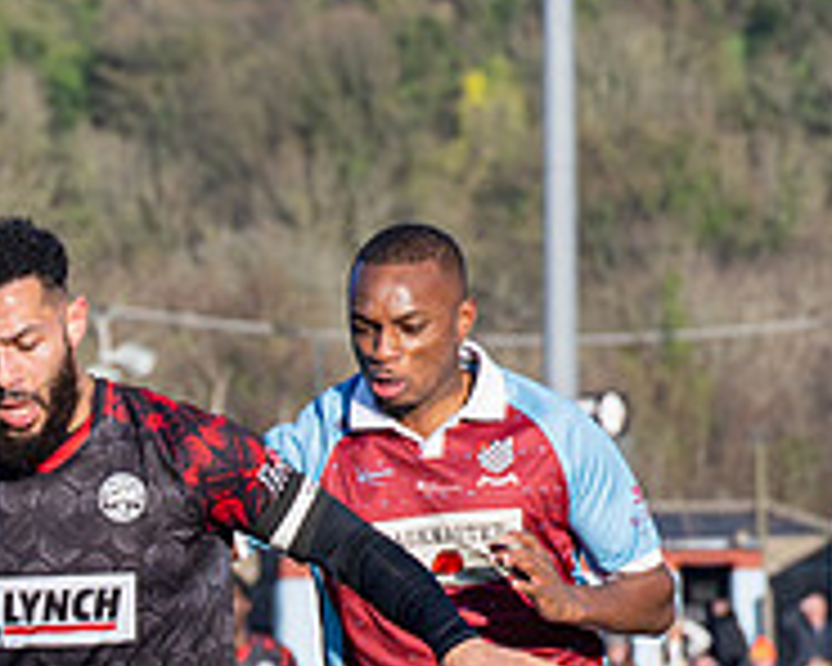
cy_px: 985
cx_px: -125
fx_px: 10367
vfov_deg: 3.7
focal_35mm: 421
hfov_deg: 4.6
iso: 800
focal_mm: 70
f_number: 4
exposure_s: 1/6400
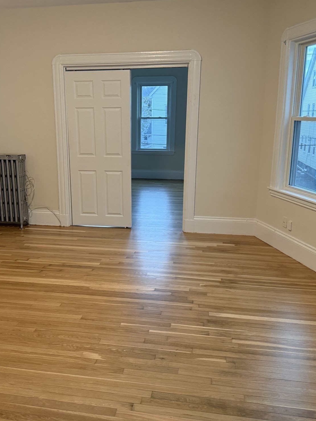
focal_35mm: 33
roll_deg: +0.1
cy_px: 206
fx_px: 402
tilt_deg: -11.7
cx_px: 128
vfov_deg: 55.3
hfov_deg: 42.8
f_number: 1.78
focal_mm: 6.76
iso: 250
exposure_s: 1/60
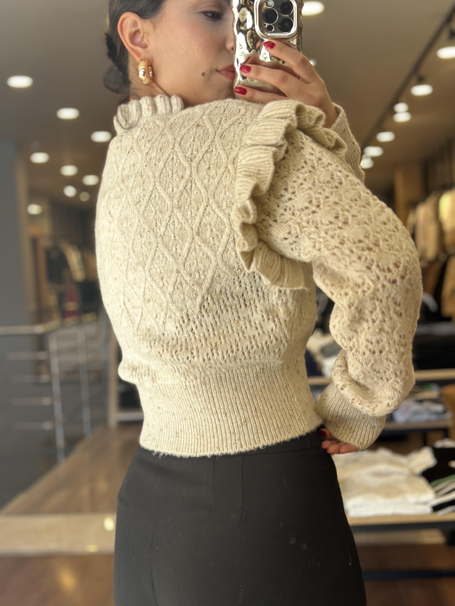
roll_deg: +4.7
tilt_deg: -33.6
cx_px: 228
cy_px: 303
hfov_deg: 30.3
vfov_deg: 39.7
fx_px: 841
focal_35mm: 48
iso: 125
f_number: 1.78
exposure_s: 1/123
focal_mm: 6.86
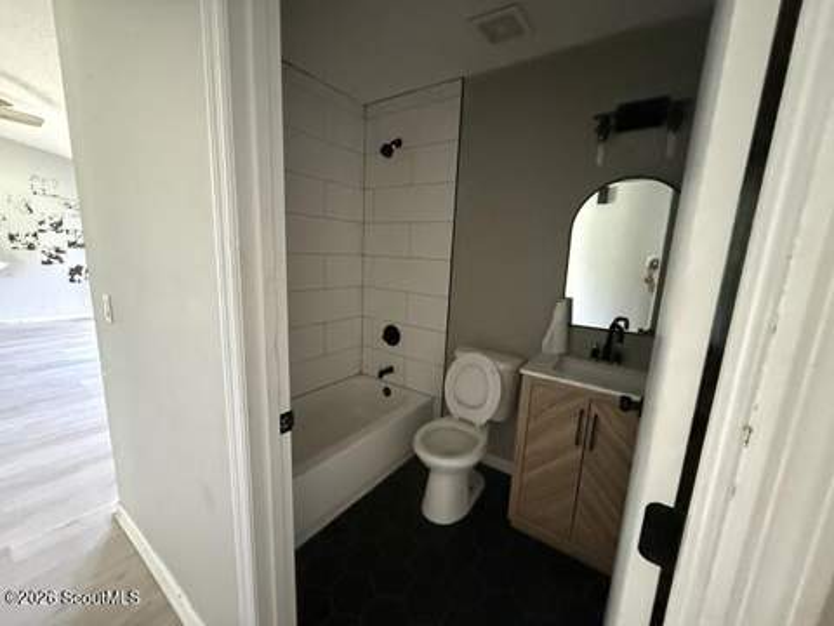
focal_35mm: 14
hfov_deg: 102.1
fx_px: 337
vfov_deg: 85.7
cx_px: 417
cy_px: 313
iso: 1600
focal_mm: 2.22
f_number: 2.2
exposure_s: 1/39
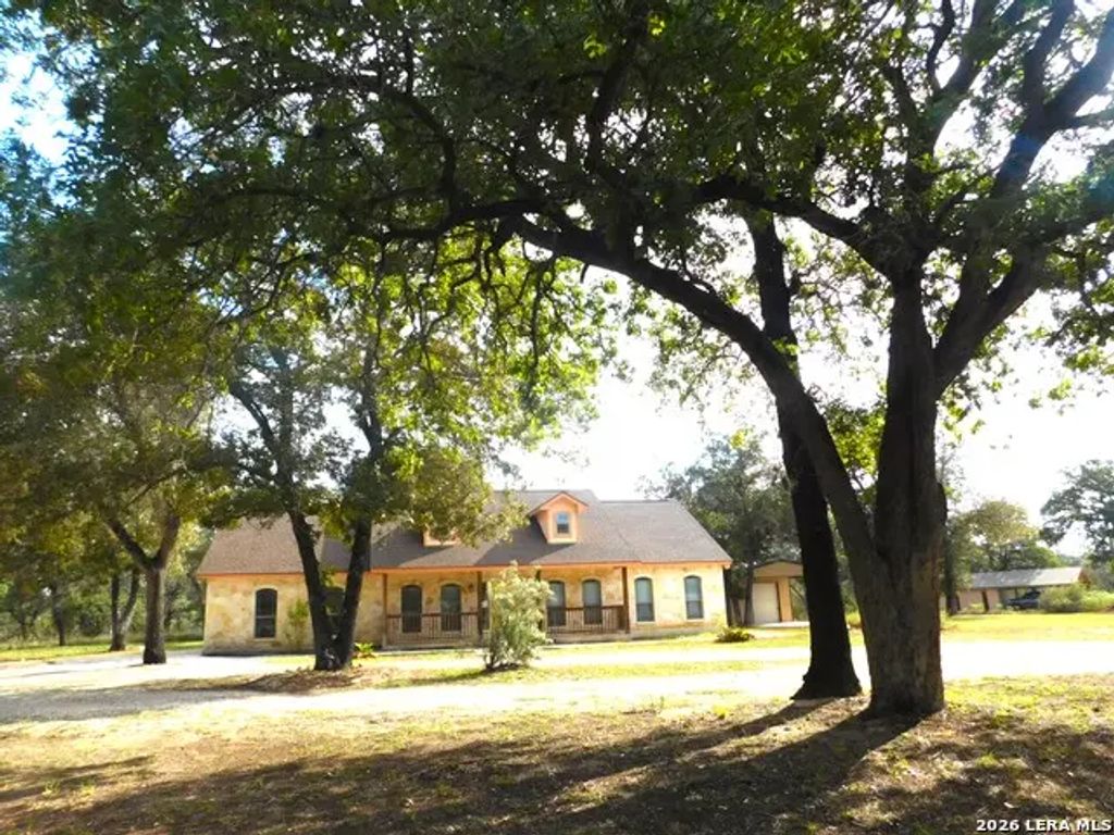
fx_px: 740
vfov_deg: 58.9
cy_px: 418
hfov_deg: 73.9
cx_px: 557
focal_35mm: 23
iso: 125
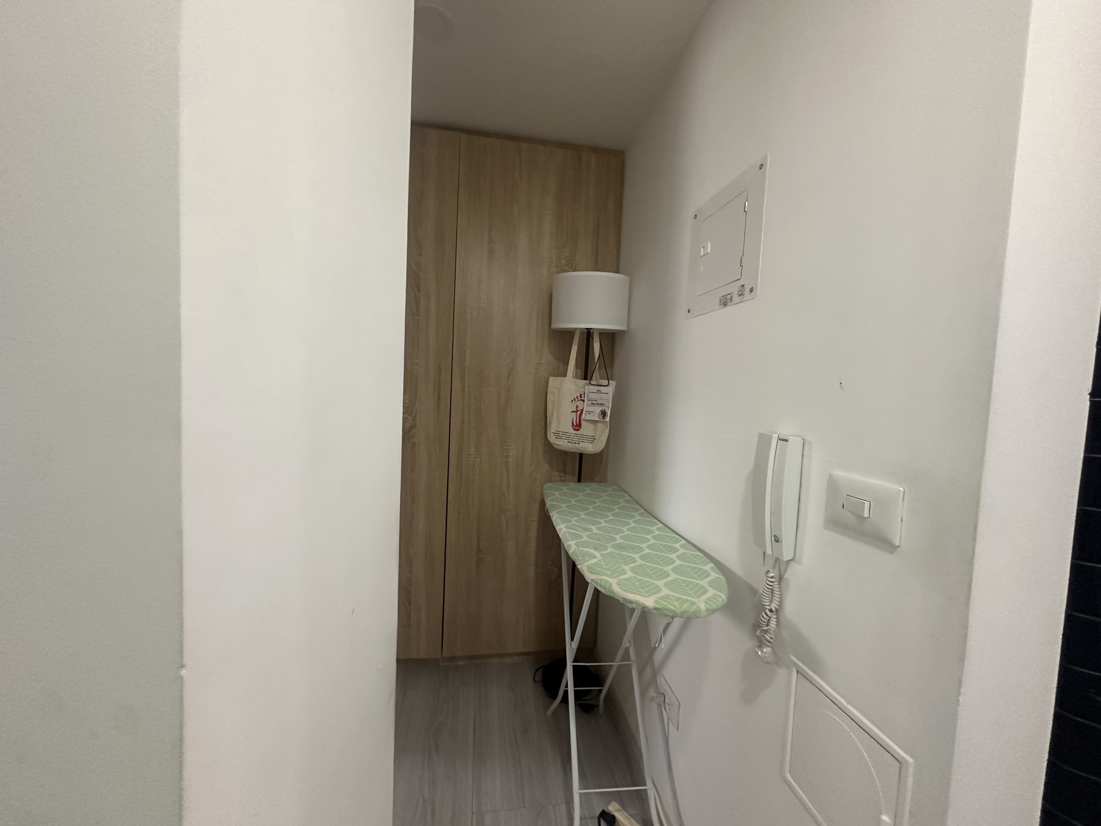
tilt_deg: -1.5
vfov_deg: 85.7
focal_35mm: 14
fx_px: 445
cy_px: 413
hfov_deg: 102.1
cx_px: 550
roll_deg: -3.2
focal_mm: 2.22
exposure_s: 1/60
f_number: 2.2
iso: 500
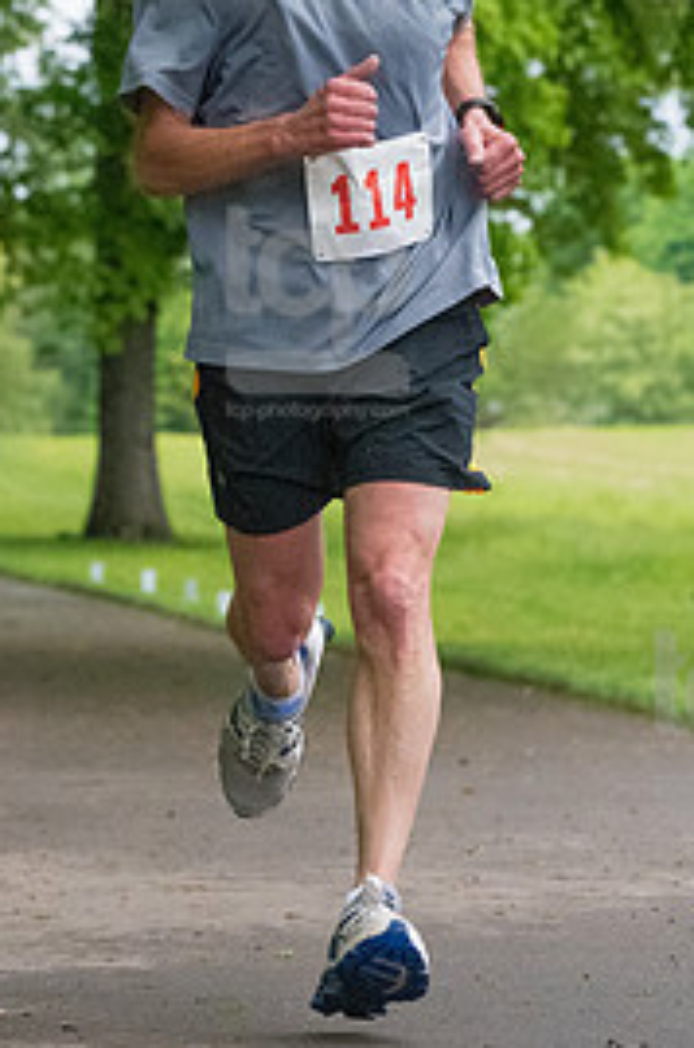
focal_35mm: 263
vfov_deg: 7.8
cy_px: 312
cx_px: 318
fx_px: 7644
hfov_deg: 5.2
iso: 6400
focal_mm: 105
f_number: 5.6
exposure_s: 1/1250
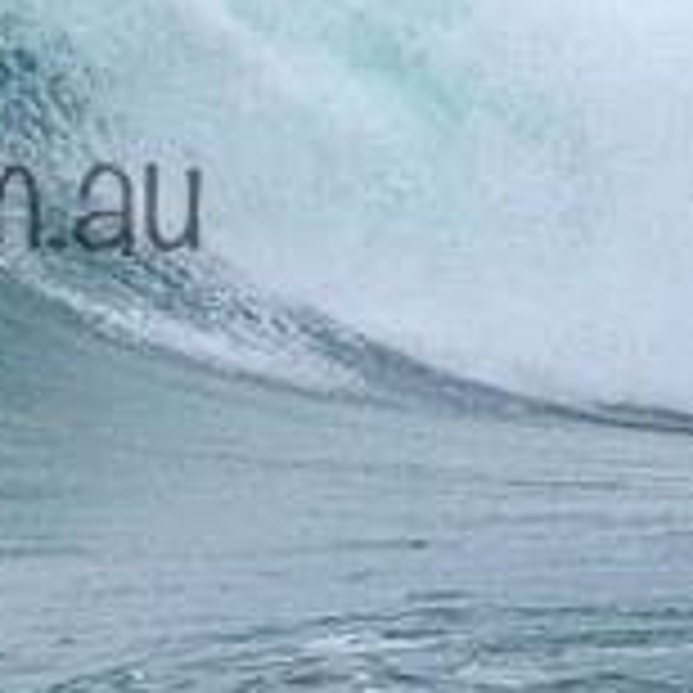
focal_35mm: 3515
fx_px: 79613
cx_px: -162
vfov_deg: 0.5
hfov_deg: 0.5
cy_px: 1
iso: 3200
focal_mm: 800
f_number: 11
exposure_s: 1/2000
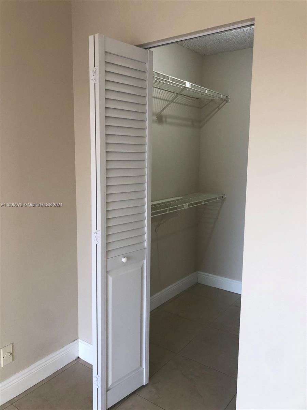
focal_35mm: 28
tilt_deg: -8.8
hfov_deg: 49.7
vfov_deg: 63.4
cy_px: 205
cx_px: 154
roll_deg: -1.7
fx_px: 331
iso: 25
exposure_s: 1/30
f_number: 1.8
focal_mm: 4
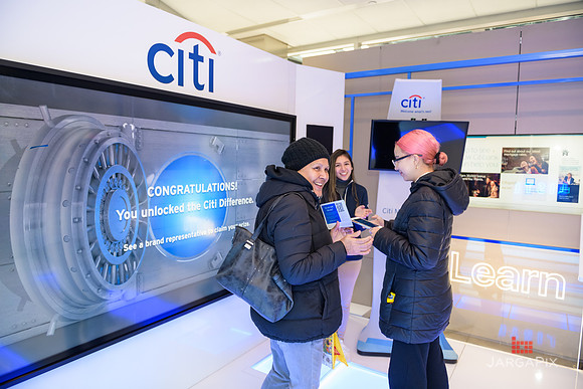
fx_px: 389
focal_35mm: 24
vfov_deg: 53.2
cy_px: 194
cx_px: 292
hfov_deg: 73.7
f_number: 3.2
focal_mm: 24
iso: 1000
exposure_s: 1/125
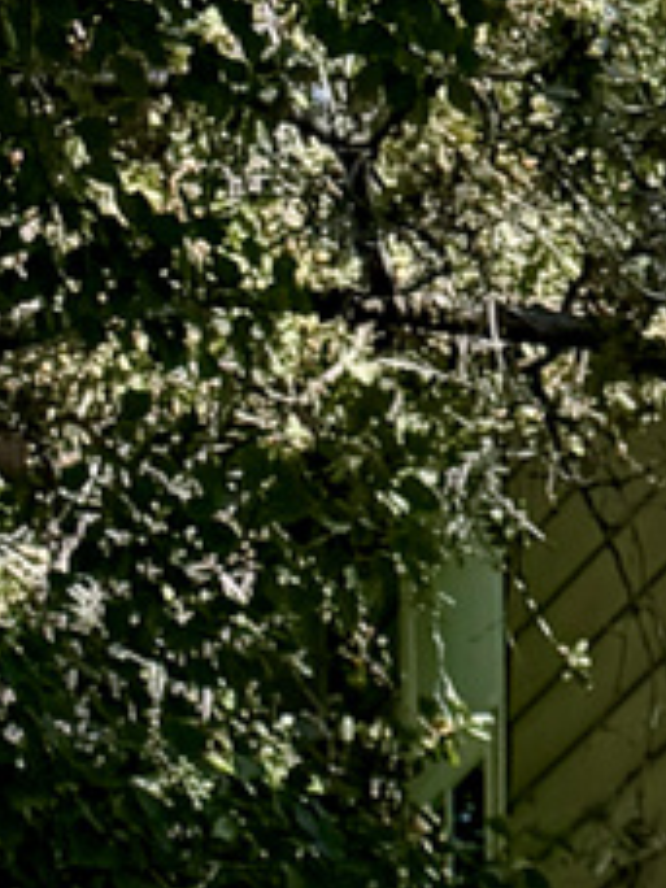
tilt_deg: -9.3
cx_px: 701
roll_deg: +0.6
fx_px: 4156
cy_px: 2512
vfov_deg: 9.8
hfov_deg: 9.1
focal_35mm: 162
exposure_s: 1/3145
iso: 80
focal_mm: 6.76
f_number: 1.78
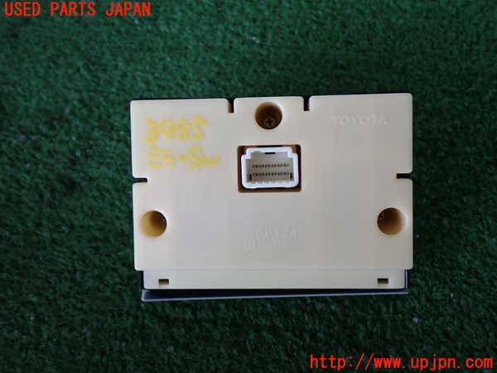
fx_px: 517
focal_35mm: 36
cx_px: 248
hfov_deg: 51.4
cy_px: 186
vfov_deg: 39.7
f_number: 2.5
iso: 100
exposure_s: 1/80
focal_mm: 6.37
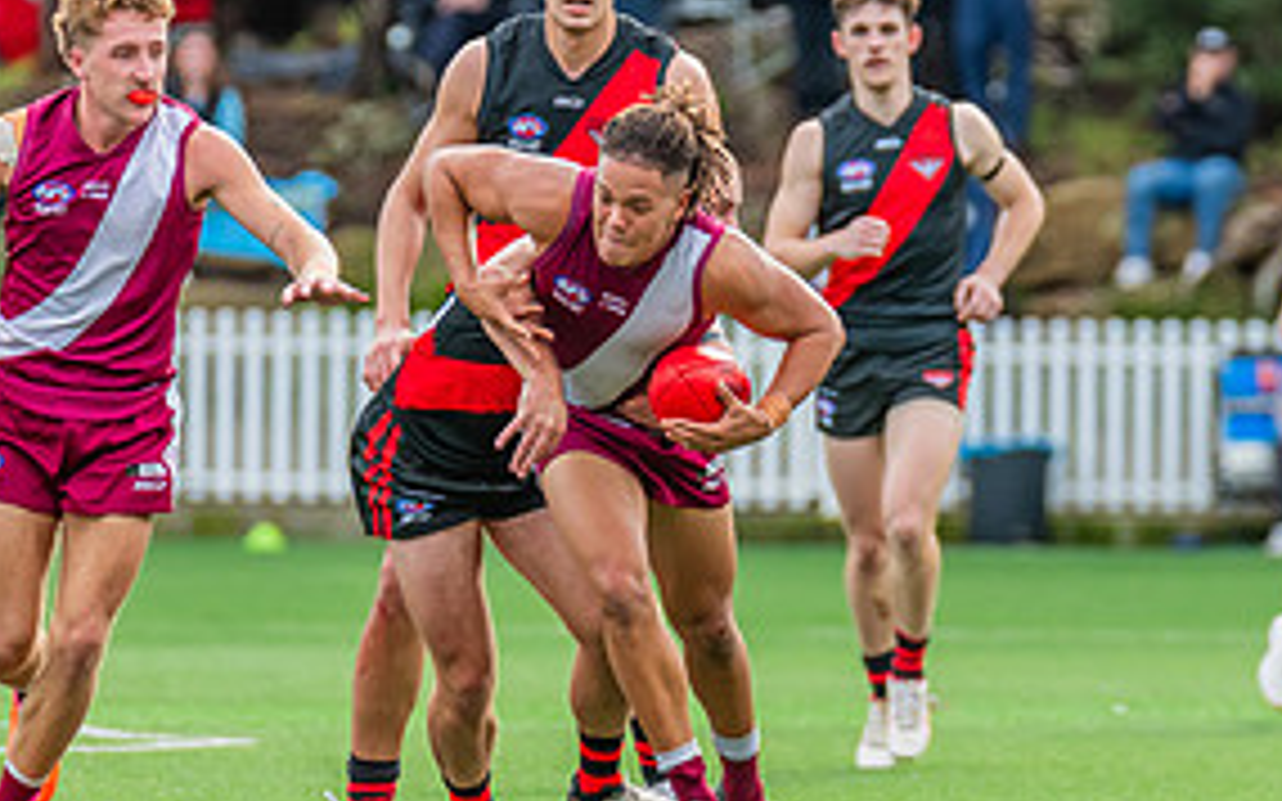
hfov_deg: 2.8
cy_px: 307
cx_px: 398
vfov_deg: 1.8
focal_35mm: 743
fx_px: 25954
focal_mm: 310
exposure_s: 1/1250
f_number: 5
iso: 800
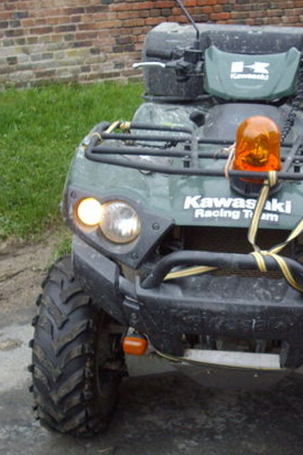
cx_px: 230
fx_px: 707
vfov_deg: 35.6
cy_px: 236
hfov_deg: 23.9
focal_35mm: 56
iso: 166
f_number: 2.8
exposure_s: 1/50
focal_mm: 6.2
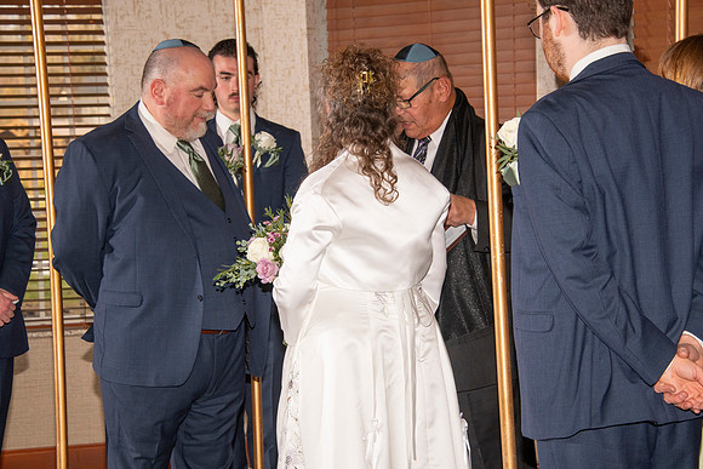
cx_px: 352
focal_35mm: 105
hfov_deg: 19.5
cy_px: 234
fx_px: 2051
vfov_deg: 13.0
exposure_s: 1/160
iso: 1000
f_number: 9
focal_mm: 105
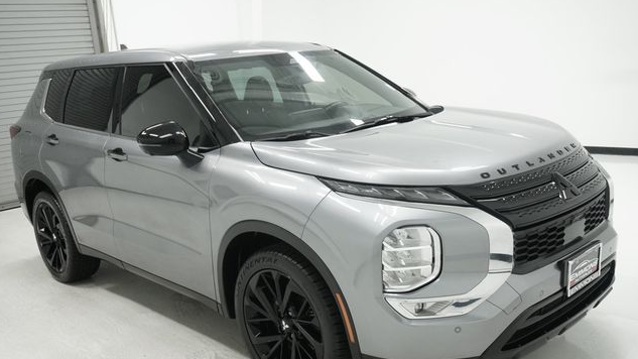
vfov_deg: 32.8
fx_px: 609
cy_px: 210
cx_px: 316
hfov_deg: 55.3
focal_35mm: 36
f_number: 5.6
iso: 1000
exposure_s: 1/200
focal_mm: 23
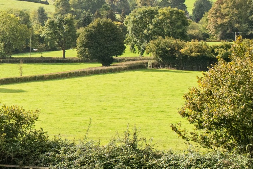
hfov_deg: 14.0
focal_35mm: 140
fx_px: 984
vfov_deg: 9.8
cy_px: 24
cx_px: -89
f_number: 8
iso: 400
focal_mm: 24
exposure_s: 1/1250
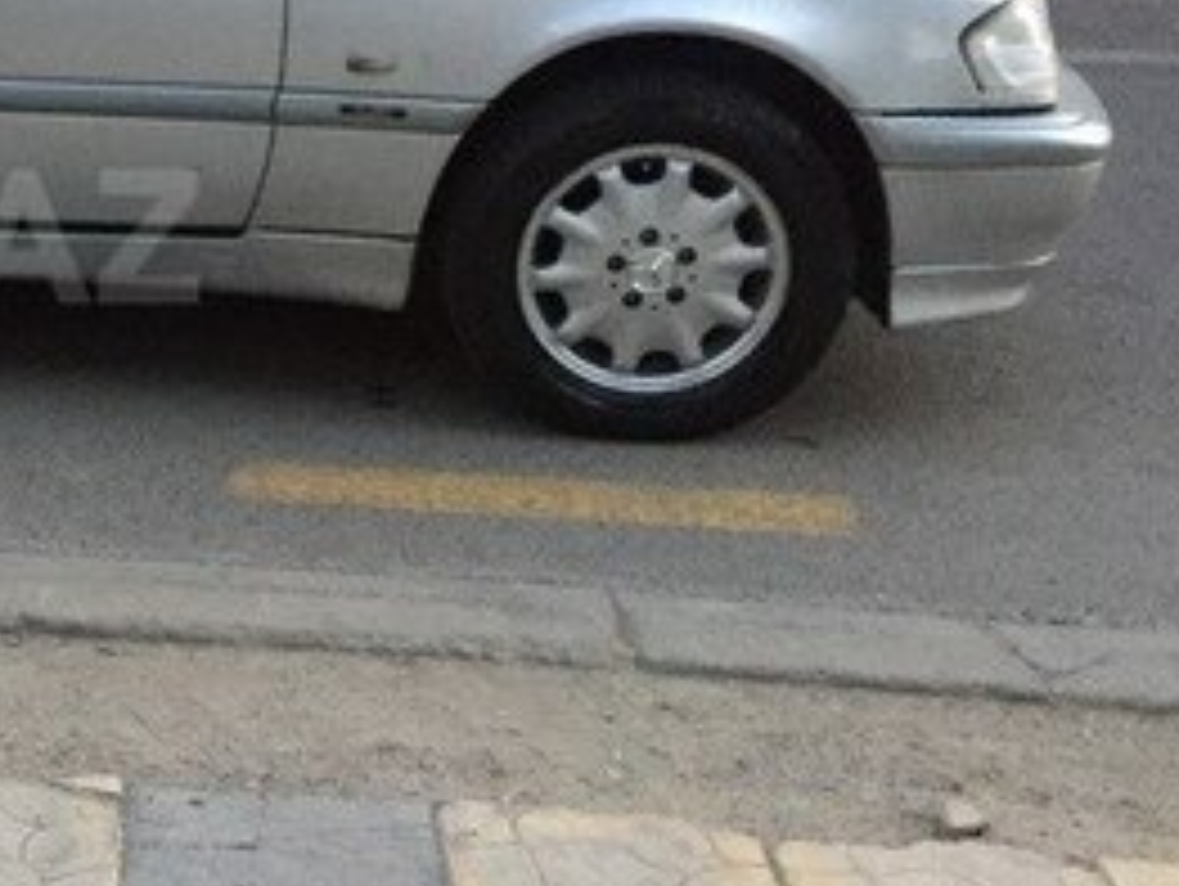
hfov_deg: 24.1
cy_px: 236
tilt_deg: -15.6
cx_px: -261
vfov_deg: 20.1
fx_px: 2489
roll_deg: +0.4
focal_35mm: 73
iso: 250
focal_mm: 4.15
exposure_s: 1/25
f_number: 2.2
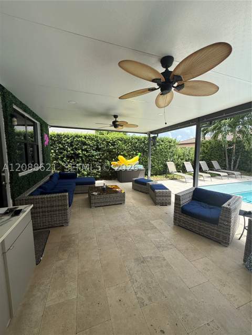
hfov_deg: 85.7
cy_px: 168
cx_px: 126
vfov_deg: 102.1
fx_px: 136
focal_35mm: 14
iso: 64
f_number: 2.2
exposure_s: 1/853
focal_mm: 2.22
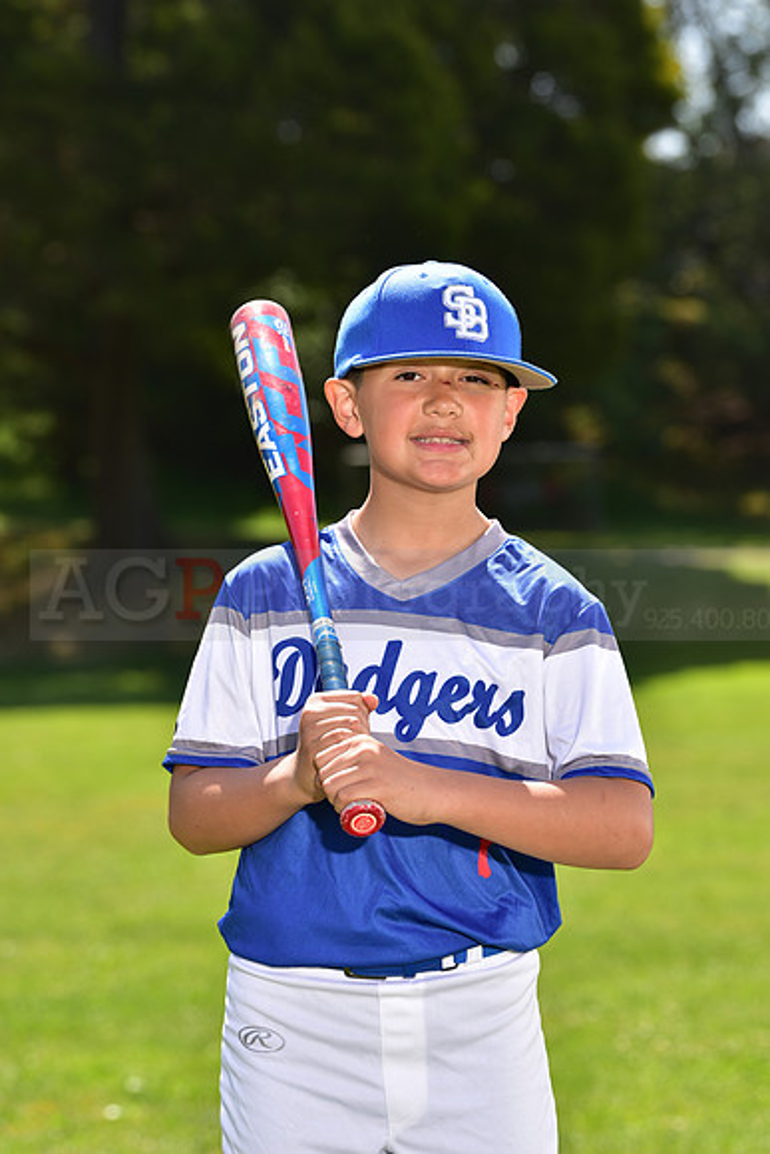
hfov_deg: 10.2
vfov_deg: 15.2
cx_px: 385
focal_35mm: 135
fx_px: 4328
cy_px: 577
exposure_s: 1/200
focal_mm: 135
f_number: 5.6
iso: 80
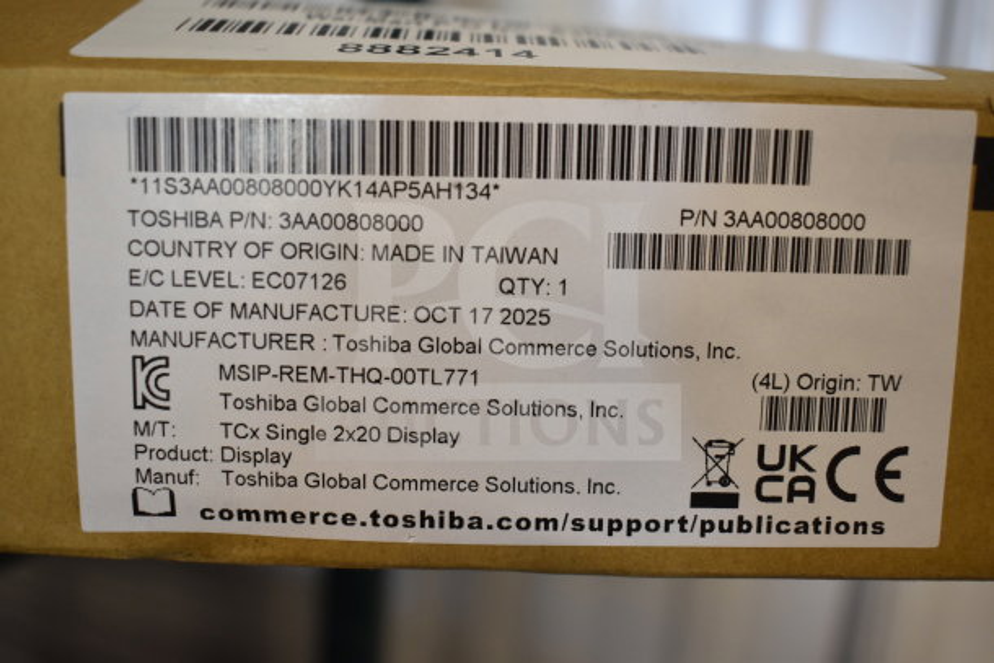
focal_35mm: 39
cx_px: 497
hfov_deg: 49.5
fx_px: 1077
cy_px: 332
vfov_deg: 34.2
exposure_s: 1/40
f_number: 4
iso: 560
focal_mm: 26
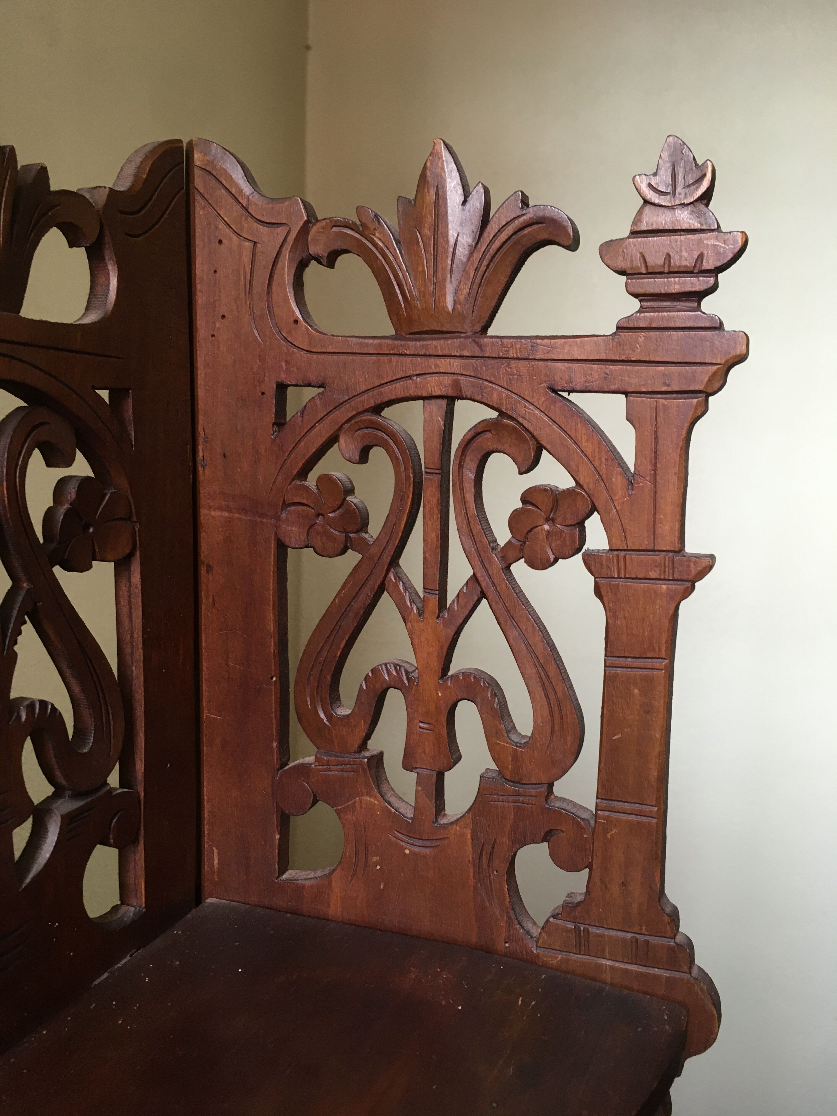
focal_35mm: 29
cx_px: 418
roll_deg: -2.2
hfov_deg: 48.2
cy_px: 558
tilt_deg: -9.4
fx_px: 935
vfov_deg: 61.7
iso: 100
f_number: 2.2
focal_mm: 4.15
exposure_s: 1/33
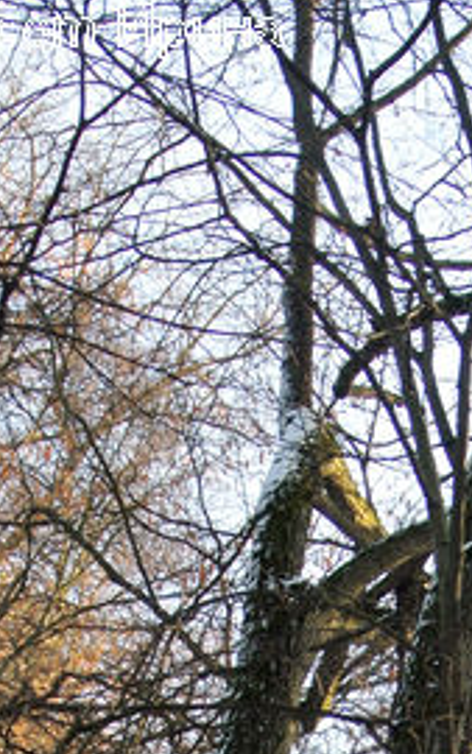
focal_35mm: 160
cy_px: 1218
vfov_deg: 12.3
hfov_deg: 8.2
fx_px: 3290
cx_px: 229
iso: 100
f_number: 4.5
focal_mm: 17.5
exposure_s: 1/60
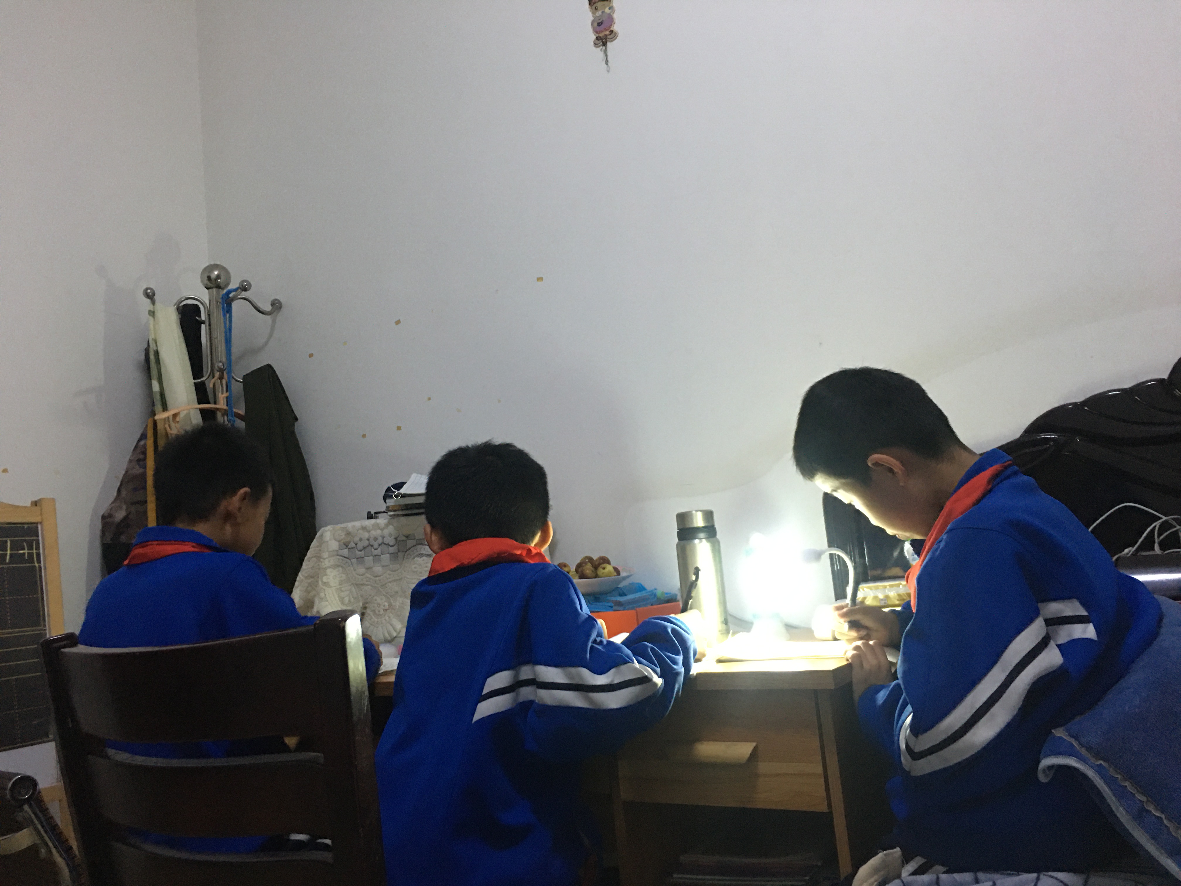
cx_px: 590
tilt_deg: +9.1
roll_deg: +4.9
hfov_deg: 61.7
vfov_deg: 48.2
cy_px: 443
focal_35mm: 29
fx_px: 989
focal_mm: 4.15
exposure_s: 1/8
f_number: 2.2
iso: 125
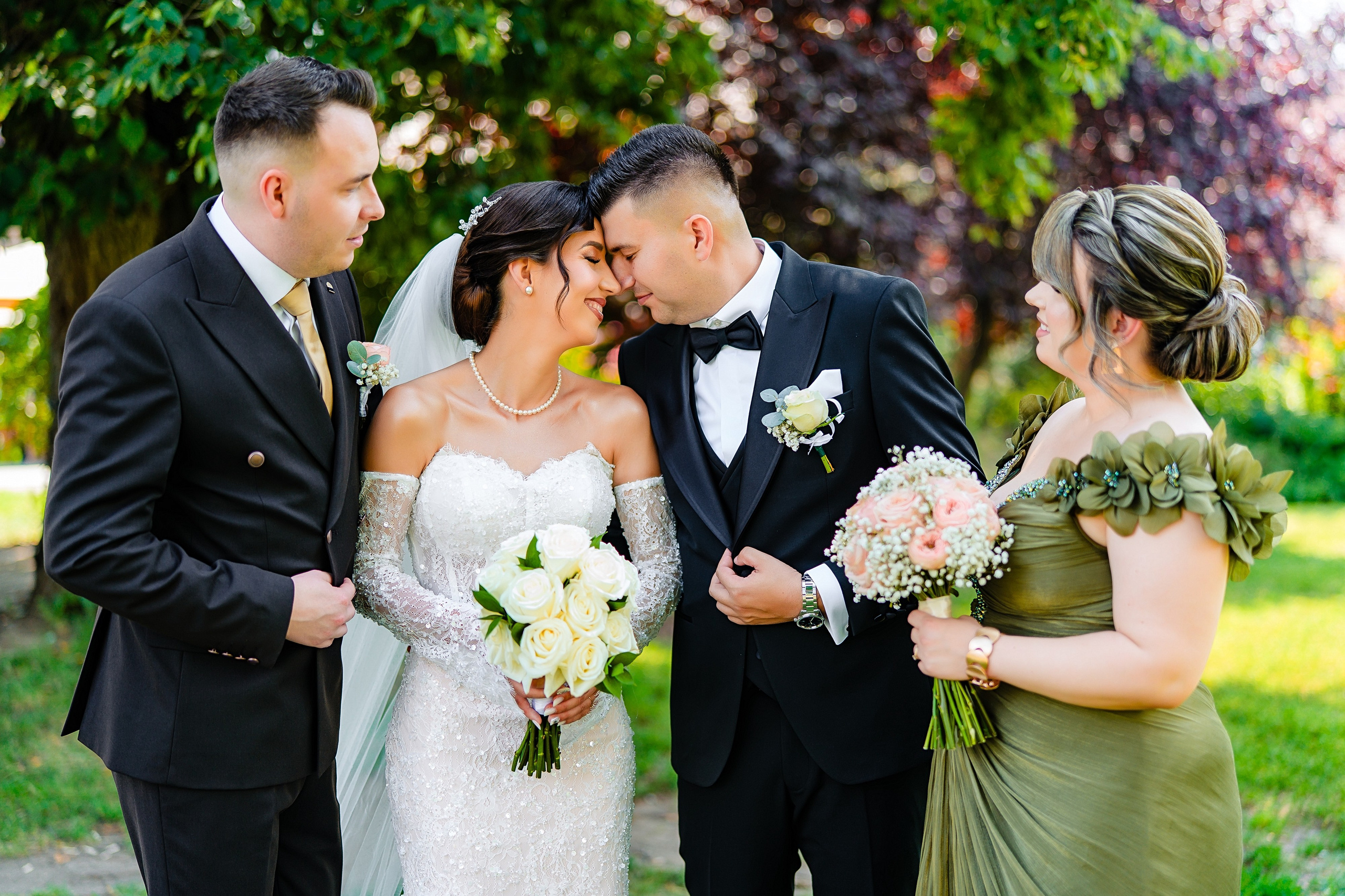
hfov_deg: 39.6
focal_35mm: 50
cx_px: 672
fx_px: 1868
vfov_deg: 27.0
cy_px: 448
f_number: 1.4
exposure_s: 1/800
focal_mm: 50
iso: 200
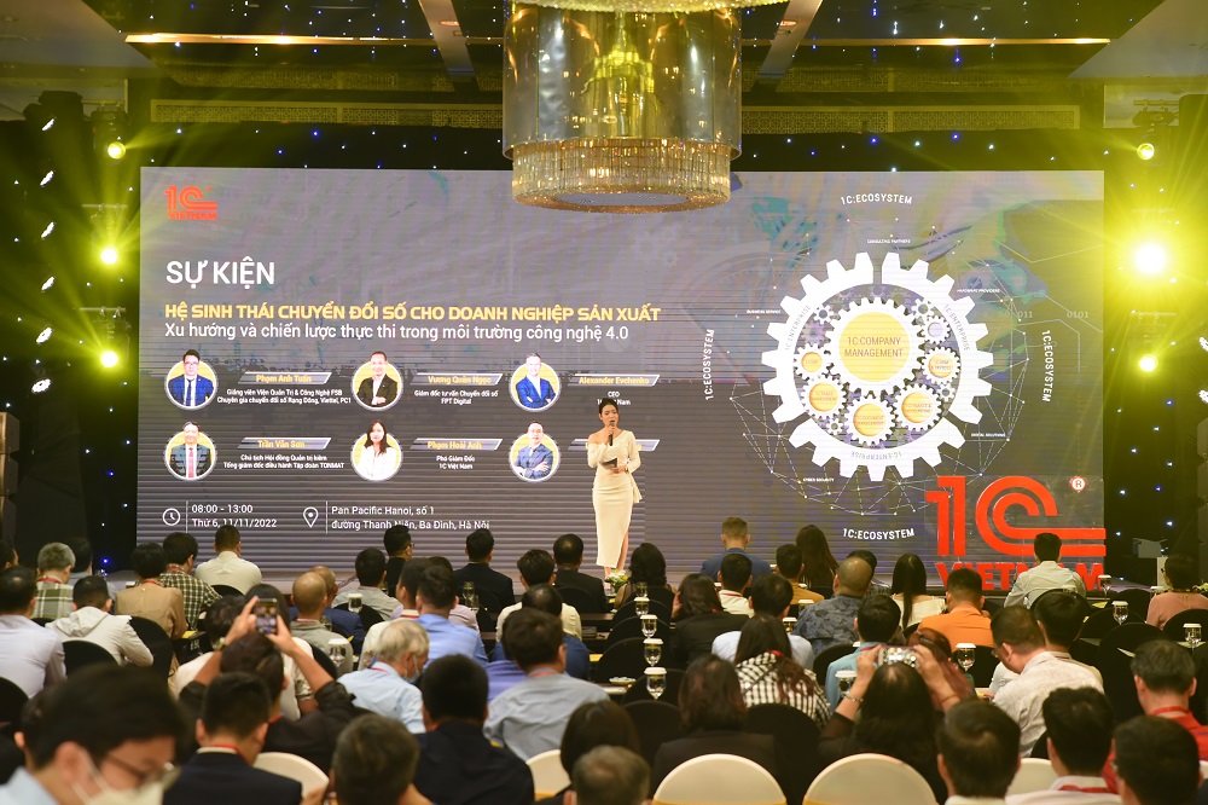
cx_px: 604
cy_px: 402
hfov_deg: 28.9
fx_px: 2348
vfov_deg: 19.4
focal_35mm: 70
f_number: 4
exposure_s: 1/160
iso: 2000
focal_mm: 70
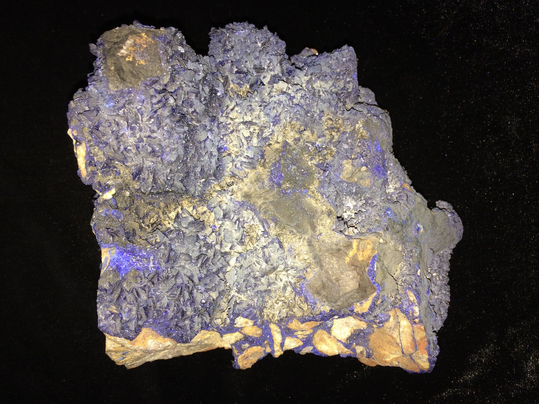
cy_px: 202
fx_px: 467
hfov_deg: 60.0
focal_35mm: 30
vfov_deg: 46.8
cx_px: 270
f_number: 2.2
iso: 32
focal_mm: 4.12
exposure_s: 1/40
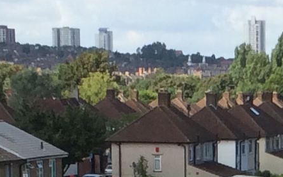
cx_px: 449
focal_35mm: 235
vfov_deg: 5.4
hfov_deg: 8.7
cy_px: 419
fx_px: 1812
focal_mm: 4.12
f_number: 2.2
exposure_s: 1/1140
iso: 32
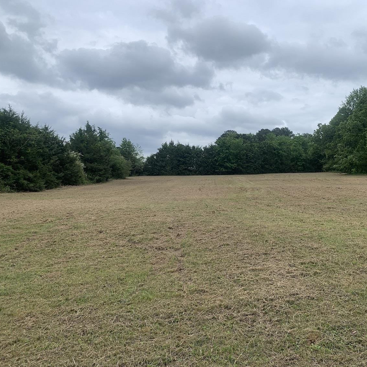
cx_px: 227
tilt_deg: -0.2
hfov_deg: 52.0
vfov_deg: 52.5
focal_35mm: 31
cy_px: 185
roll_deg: +1.0
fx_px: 372
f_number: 1.8
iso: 25
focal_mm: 4.25
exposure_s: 1/1149
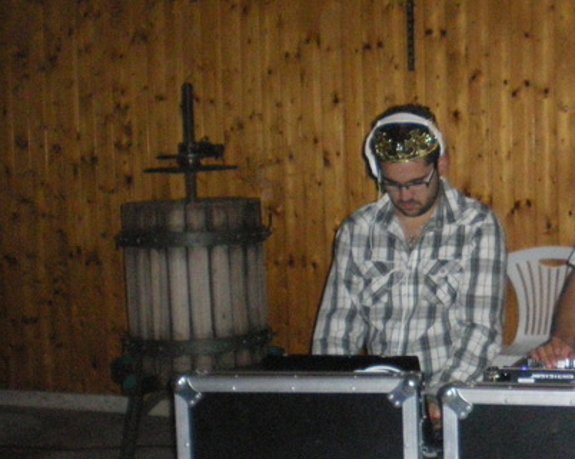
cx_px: 559
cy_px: 235
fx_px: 1190
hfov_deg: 25.9
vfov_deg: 21.8
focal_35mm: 70
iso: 800
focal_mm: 6.3
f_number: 3.1
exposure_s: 1/50
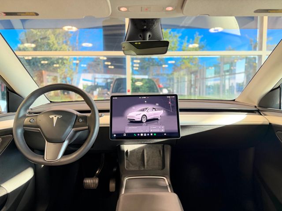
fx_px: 196
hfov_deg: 71.6
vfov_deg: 56.8
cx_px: 141
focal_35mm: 24
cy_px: 106
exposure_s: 1/59
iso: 500
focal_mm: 6.76
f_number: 1.78
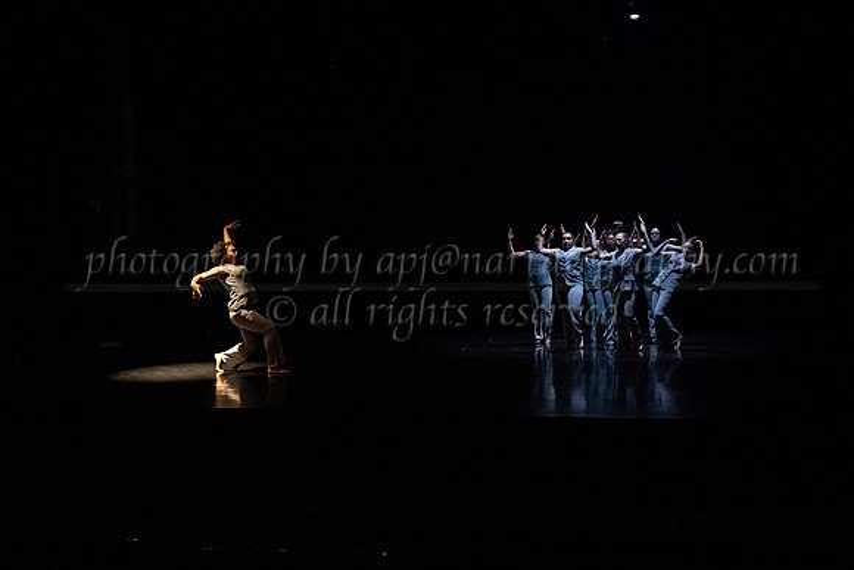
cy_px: 291
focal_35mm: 33
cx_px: 450
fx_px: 775
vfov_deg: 40.4
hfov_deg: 57.7
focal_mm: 28
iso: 6400
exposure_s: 1/400
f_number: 4
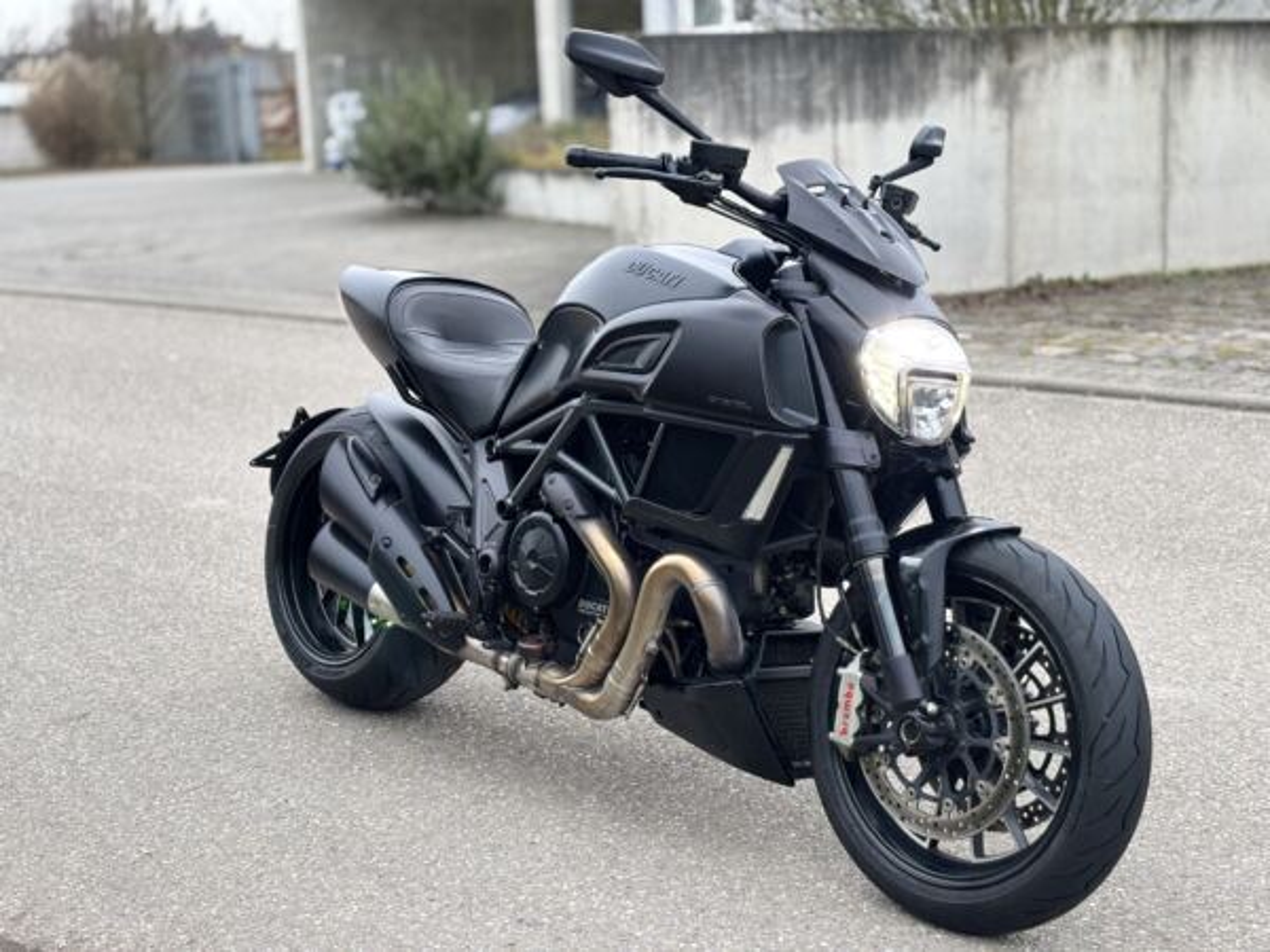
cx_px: 635
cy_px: 476
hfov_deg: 36.8
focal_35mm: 52
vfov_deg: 28.0
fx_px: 1908
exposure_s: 1/56
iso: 160
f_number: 1.6
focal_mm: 5.96
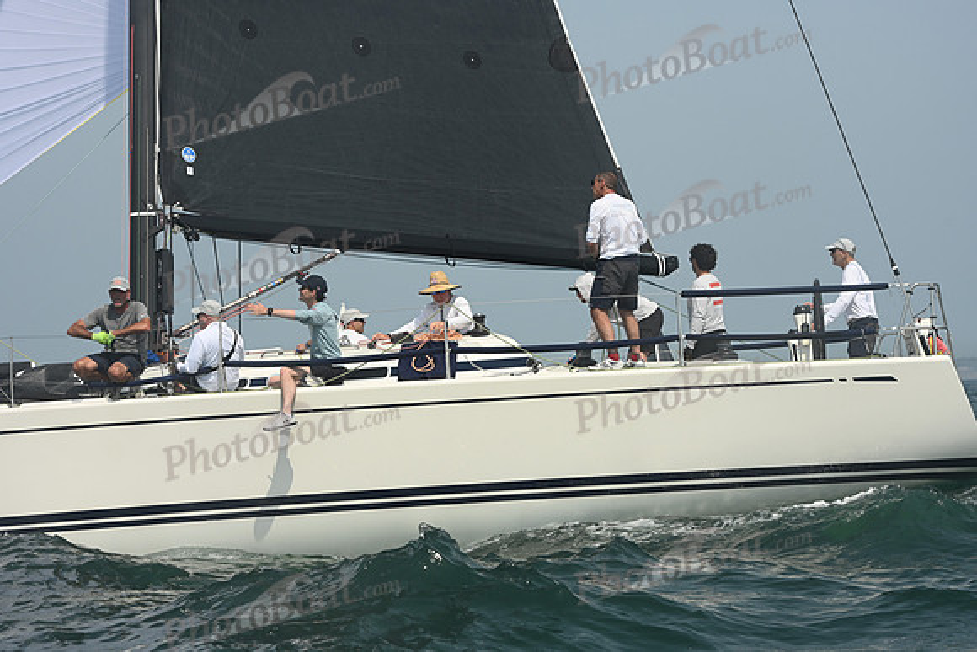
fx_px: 2443
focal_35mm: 90
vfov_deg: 15.2
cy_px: 326
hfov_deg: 22.6
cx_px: 488
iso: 320
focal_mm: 90
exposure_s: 1/1250
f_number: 9
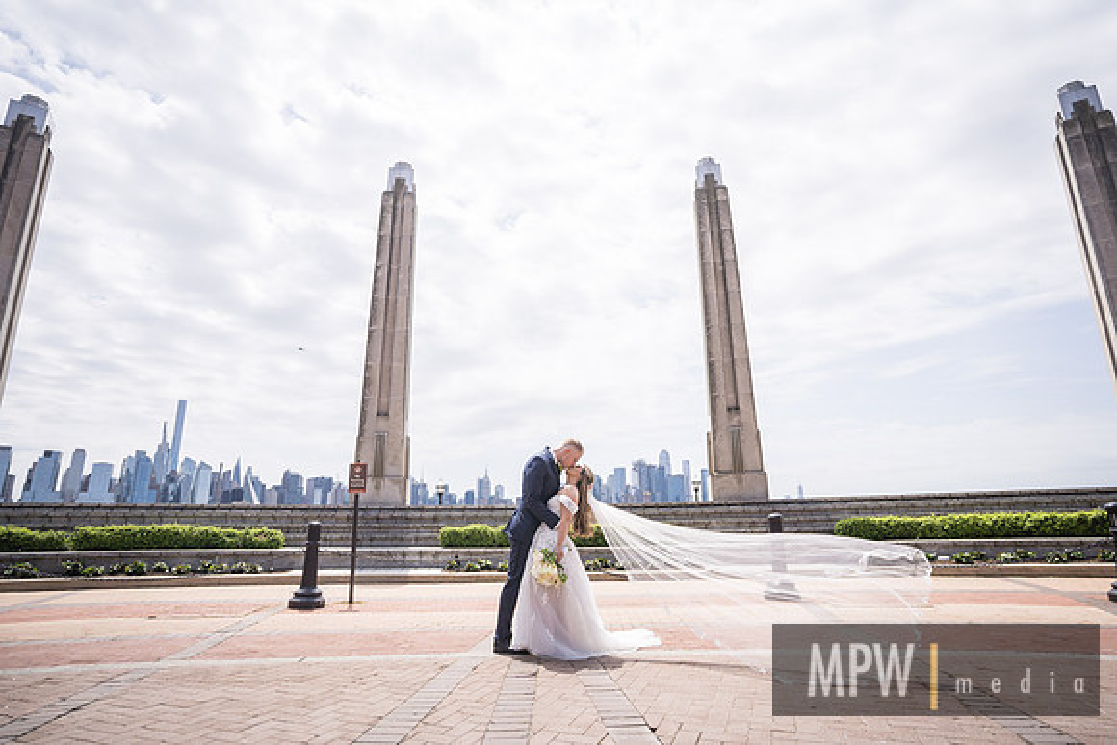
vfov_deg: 67.5
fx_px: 558
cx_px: 558
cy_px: 372
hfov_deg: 90.1
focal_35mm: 18
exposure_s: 1/2000
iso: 100
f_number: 2.8
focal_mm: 17
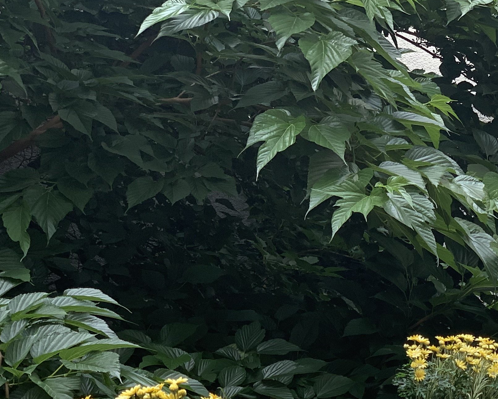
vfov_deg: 12.0
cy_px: 406
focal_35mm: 127
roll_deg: +1.8
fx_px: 1872
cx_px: 514
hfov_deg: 14.9
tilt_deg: -3.7
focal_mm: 6
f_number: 2.4
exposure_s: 1/122
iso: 25
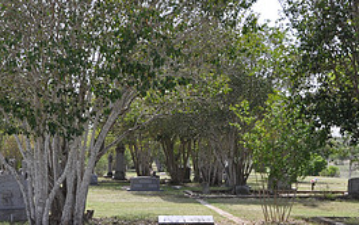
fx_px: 686
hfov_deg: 29.3
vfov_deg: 18.4
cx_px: 182
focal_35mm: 70
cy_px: 182
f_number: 9
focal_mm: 21
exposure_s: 1/80
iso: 200
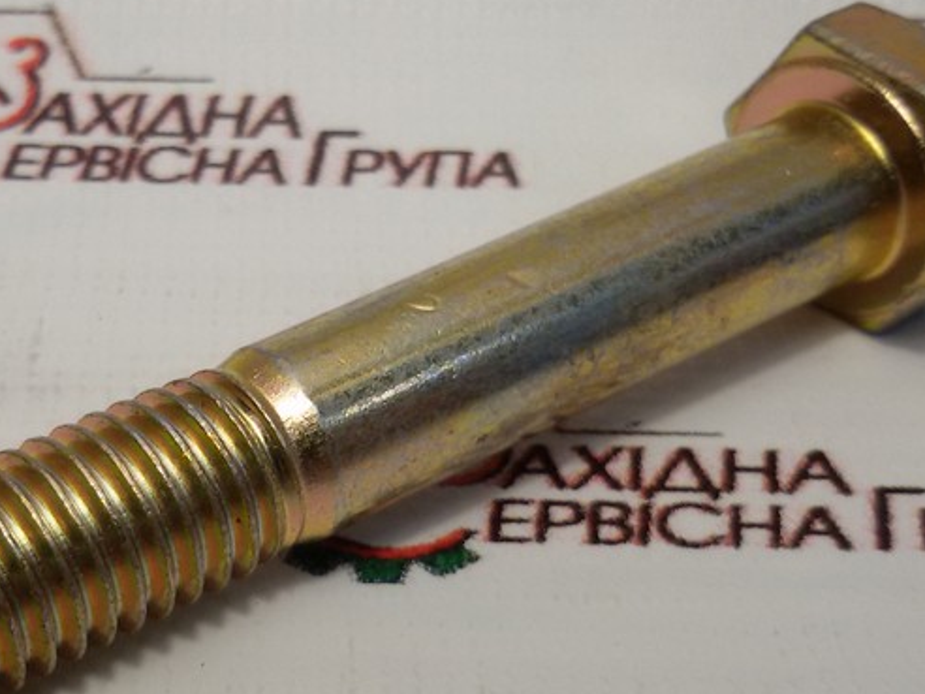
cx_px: 227
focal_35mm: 63
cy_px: 421
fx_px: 1683
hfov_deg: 30.2
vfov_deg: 23.2
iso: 50
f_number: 2.4
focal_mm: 2.93
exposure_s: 1/100
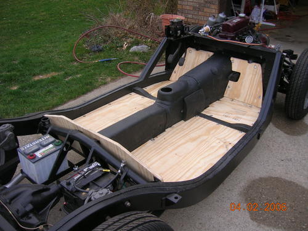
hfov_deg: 54.0
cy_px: 116
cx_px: 154
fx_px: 303
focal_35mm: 34
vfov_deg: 41.8
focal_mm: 5.7
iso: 50
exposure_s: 1/39.5
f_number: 2.9
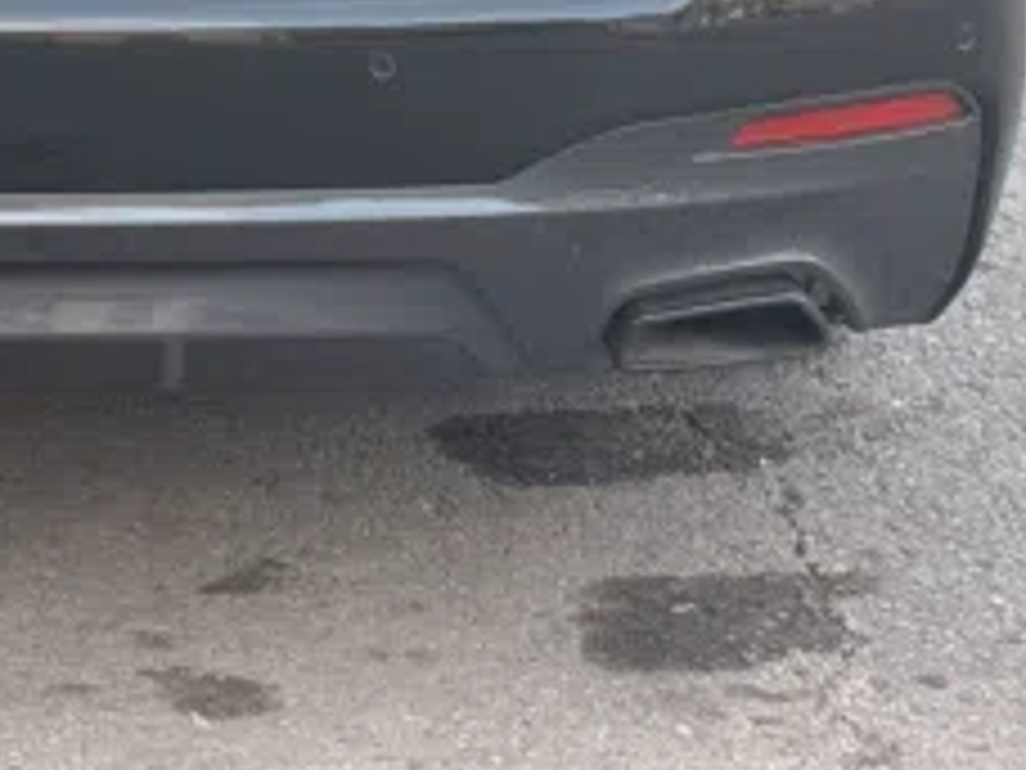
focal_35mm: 135
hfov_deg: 14.5
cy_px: -270
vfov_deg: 10.7
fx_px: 4001
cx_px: 153
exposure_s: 1/611
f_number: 1.78
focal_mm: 6.76
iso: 100
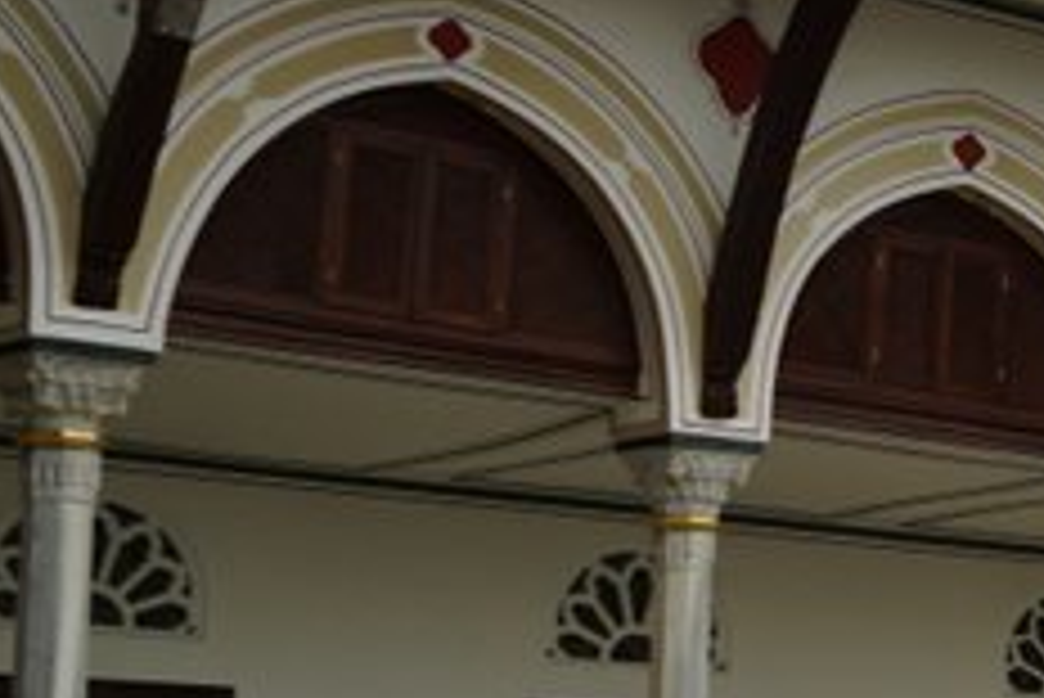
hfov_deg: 12.5
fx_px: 3598
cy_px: 527
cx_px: 2574
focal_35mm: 124
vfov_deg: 11.0
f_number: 7.1
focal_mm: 24
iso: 100
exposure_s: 1/250
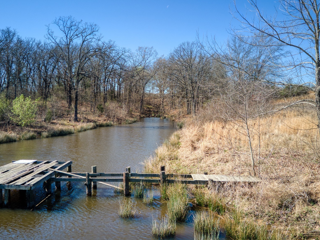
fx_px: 277
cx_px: 141
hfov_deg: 59.8
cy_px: 116
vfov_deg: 46.8
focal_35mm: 30
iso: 100
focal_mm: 4.5
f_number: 2.8
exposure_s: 1/240
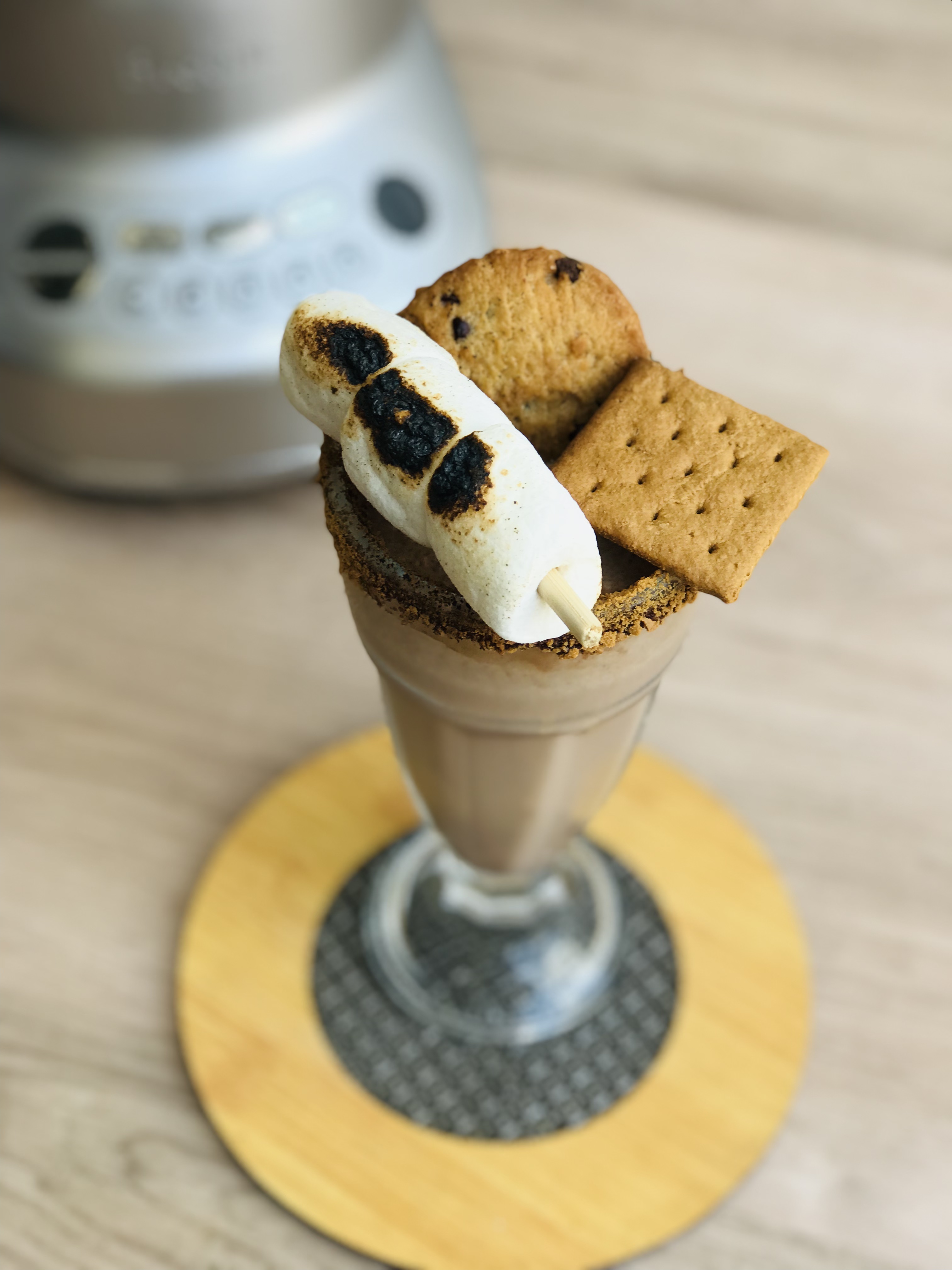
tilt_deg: -52.0
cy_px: 635
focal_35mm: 57
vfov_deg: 33.8
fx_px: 2090
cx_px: 476
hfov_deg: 25.7
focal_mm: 6.6
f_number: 2.8
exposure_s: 1/128
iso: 20
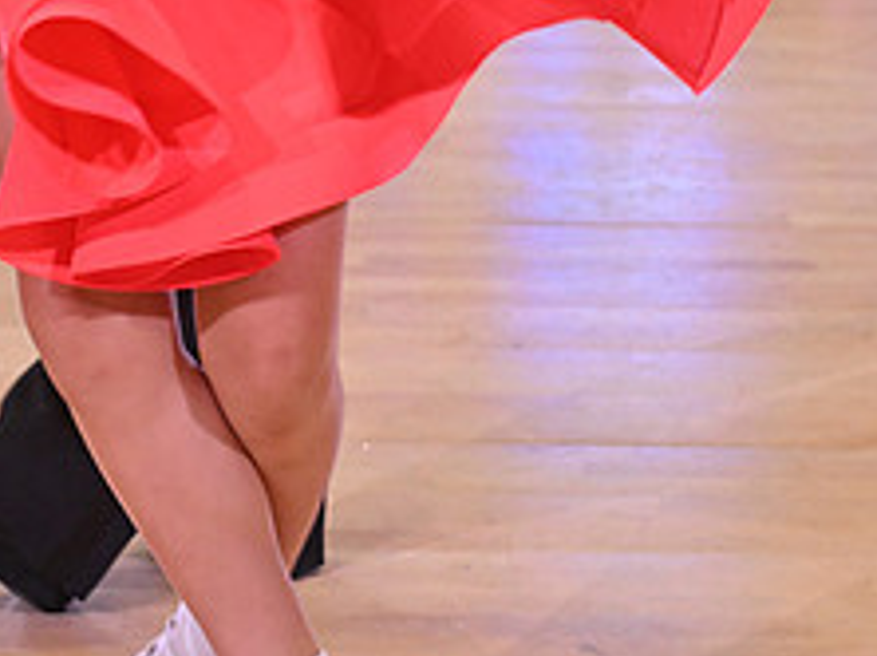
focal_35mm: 176
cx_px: 160
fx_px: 4454
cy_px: -407
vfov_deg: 8.2
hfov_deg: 11.2
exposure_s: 1/400
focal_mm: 70
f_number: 7.1
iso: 4000
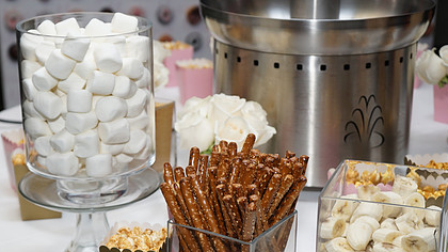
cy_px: 172
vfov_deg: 17.7
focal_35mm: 68
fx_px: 808
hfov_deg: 31.0
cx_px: 217
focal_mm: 47
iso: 320
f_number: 5
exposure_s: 1/80
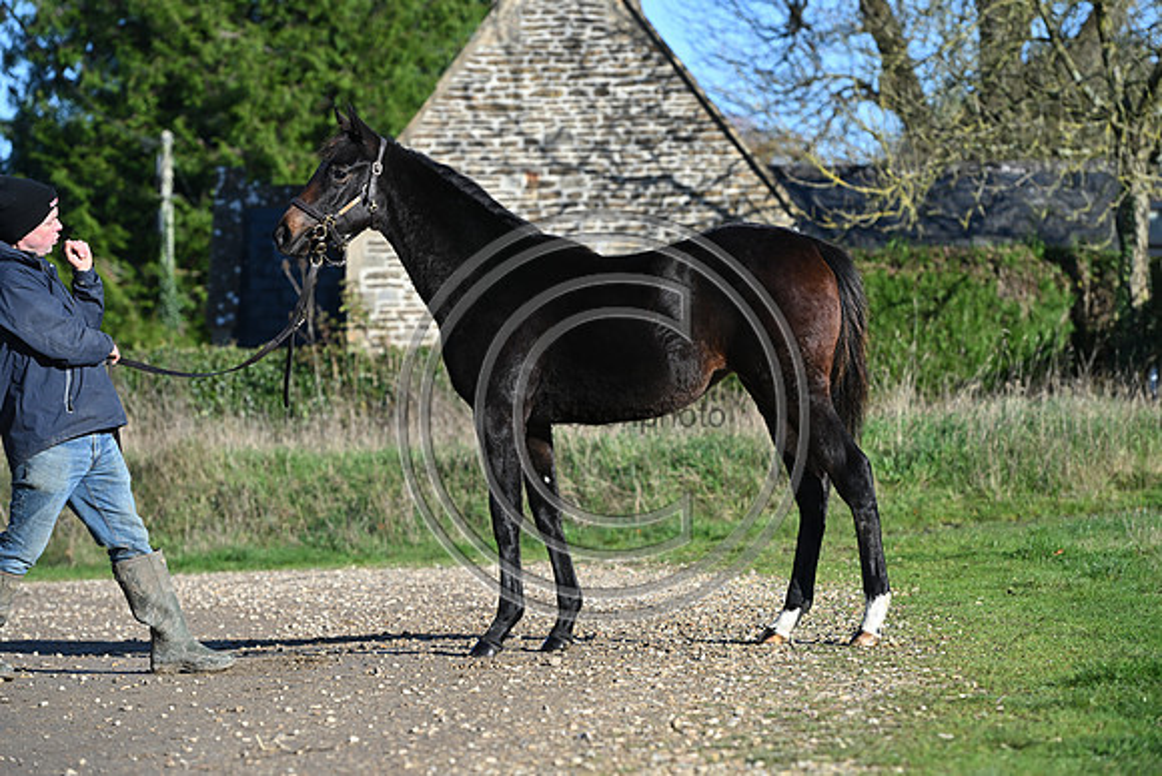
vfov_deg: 10.2
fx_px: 4358
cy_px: 388
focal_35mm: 135
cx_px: 581
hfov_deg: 15.2
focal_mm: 135
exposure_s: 1/1250
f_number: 4.5
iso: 250
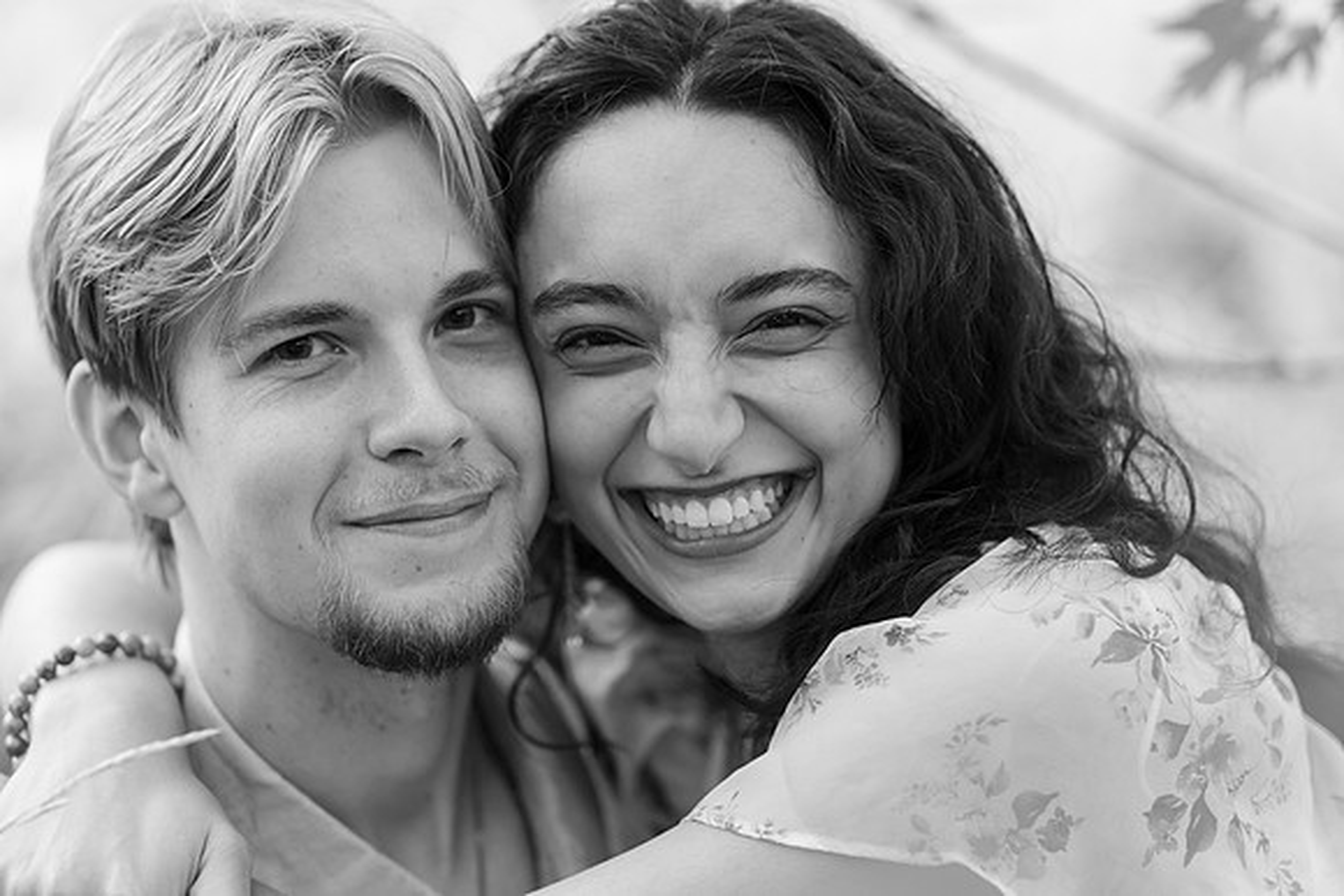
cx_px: 672
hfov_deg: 23.9
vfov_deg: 16.1
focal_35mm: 85
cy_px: 448
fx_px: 3174
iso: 800
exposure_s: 1/160
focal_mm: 85
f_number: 2.5
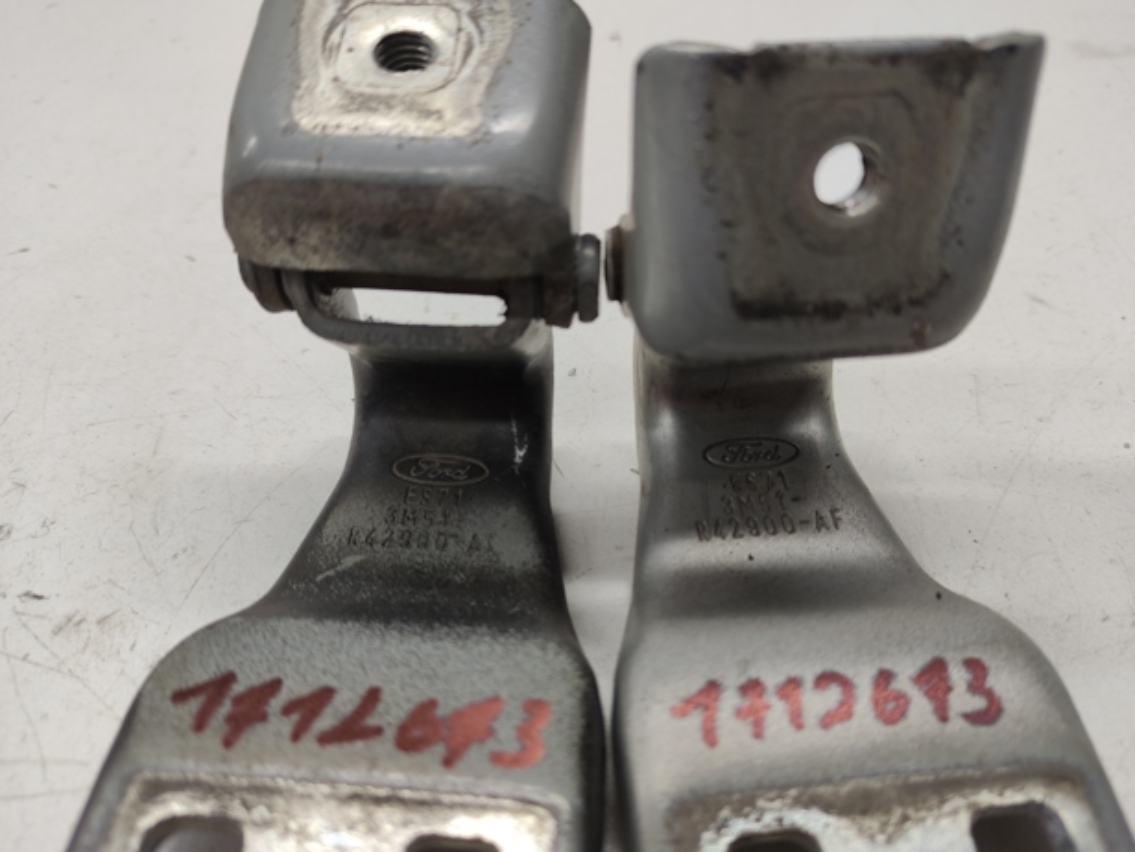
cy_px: 432
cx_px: 583
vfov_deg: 53.1
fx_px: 853
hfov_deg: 67.3
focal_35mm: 26
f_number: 1.89
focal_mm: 5.43
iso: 101
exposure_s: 1/100
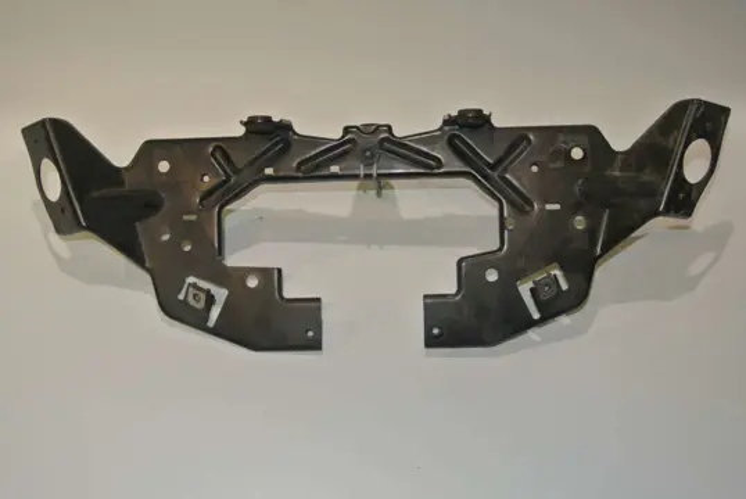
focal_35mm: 44
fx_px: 913
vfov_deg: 30.6
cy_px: 250
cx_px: 373
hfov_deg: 44.5
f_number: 4.2
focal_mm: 16.3
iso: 200
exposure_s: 1/60
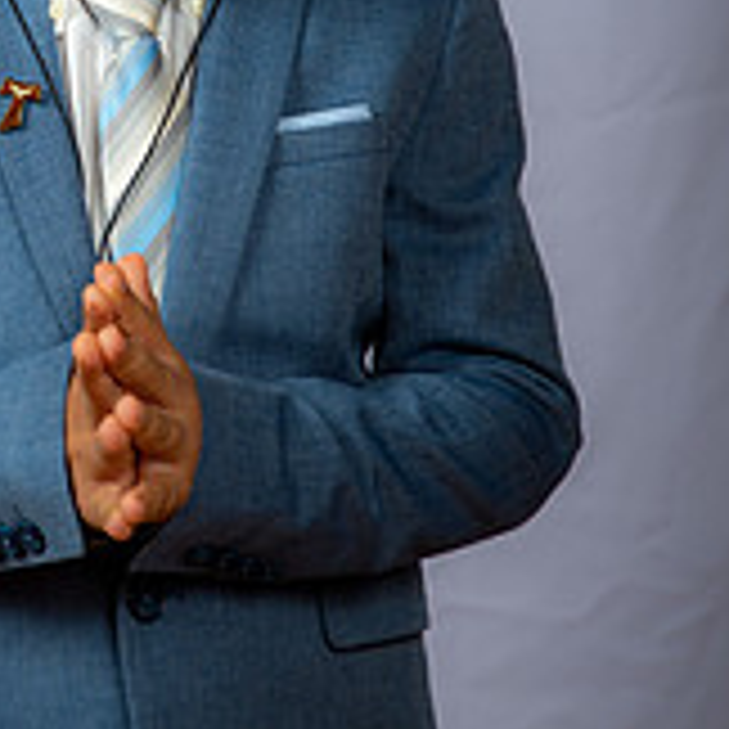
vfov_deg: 9.5
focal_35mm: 184
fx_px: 4384
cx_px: 83
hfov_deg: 9.5
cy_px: 58
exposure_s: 1/200
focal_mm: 78
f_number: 6.3
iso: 250
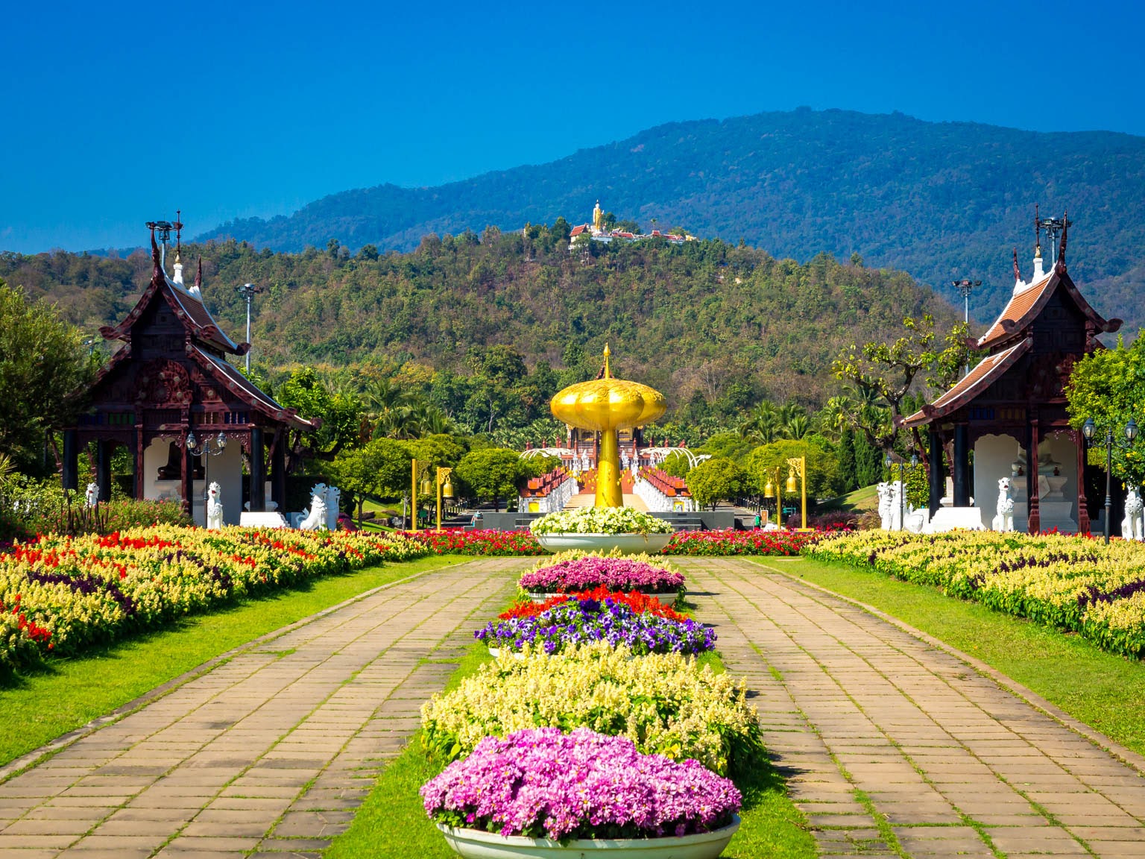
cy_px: 415
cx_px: 553
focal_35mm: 79
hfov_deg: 24.8
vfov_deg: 18.8
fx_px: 2599
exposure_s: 1/500
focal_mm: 38
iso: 200
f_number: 7.1
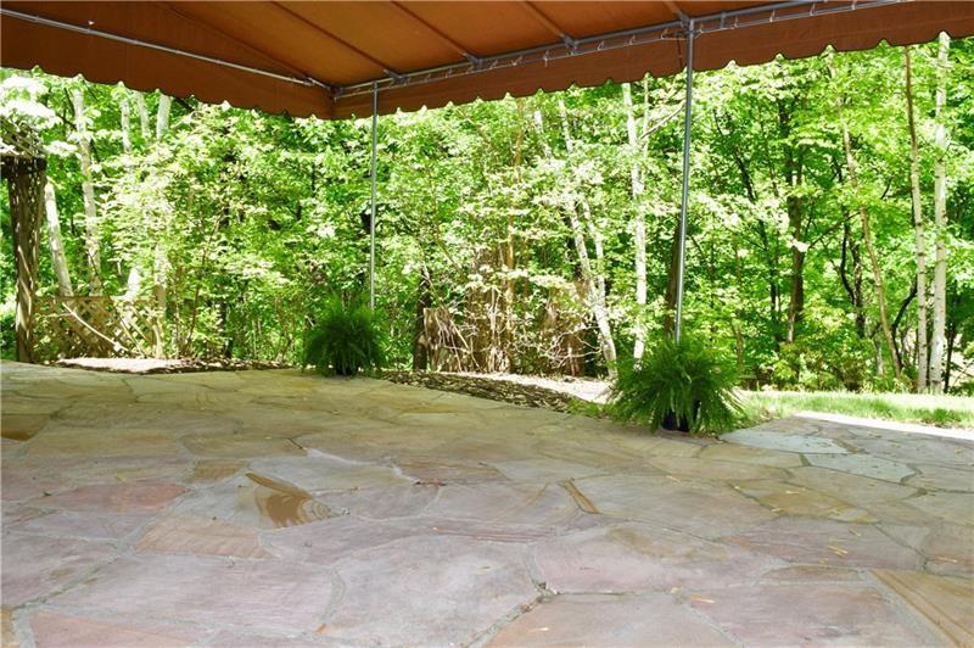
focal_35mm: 27
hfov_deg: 67.4
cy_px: 324
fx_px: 730
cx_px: 487
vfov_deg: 47.9
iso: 1600
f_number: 13
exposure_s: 1/200
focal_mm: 18
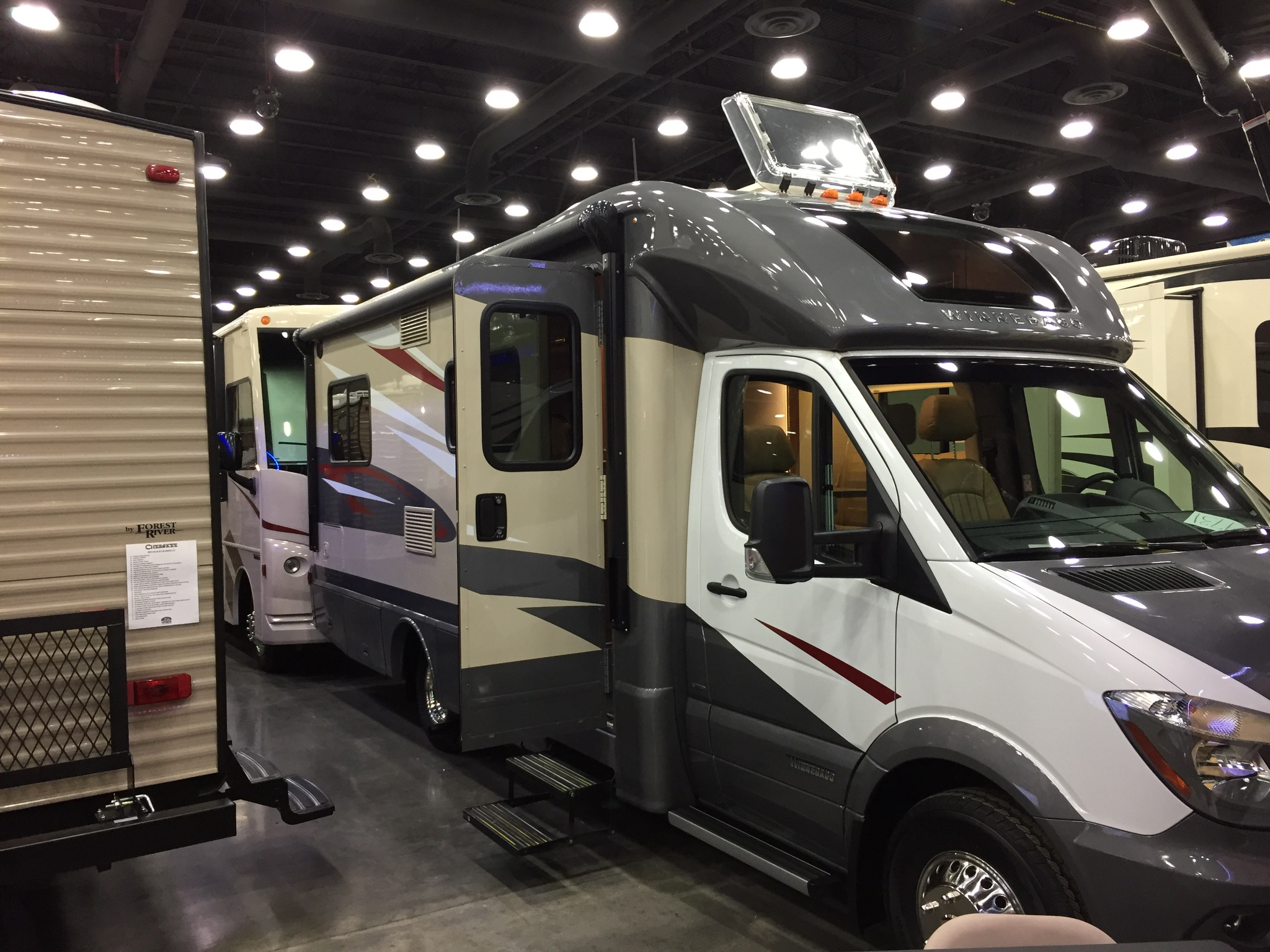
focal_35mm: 29
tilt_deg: -0.9
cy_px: 476
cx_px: 635
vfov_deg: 48.2
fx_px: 1064
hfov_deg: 61.7
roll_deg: +0.7
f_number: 2.2
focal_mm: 4.15
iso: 100
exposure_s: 1/30
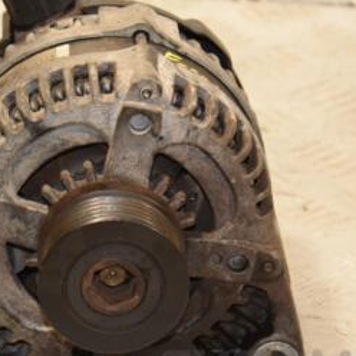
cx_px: 135
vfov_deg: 6.7
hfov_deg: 6.7
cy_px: 181
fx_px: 3049
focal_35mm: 262
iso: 800
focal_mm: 85
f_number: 5.6
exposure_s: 1/125
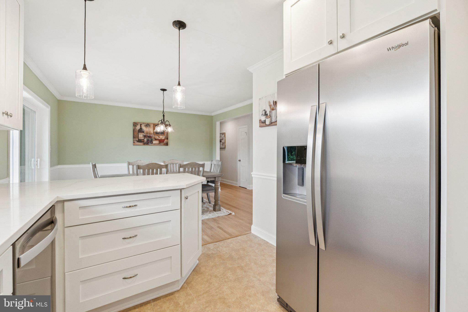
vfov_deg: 73.7
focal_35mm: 16
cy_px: 156
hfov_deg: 96.7
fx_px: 208
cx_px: 234
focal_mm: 16
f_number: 7.1
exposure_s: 1/50
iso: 400
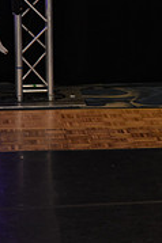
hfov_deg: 5.9
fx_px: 1535
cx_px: 353
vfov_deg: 9.1
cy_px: 77
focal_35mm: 227
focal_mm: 70
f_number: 4
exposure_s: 1/400
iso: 2500
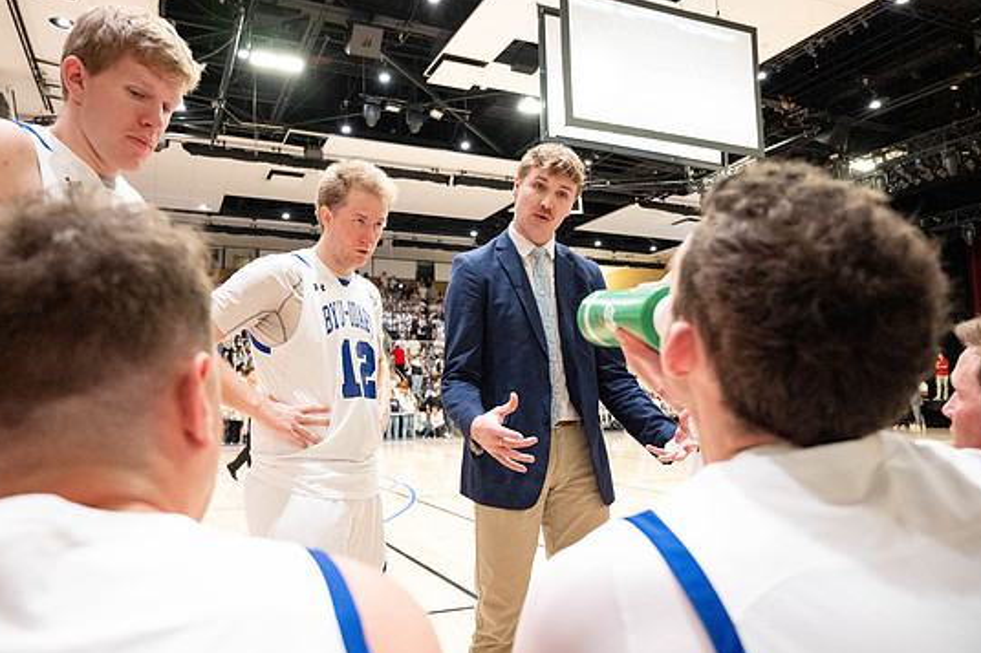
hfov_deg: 69.3
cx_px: 456
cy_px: 316
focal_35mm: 26
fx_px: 708
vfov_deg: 49.5
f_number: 4
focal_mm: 24
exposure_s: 1/160
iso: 8000
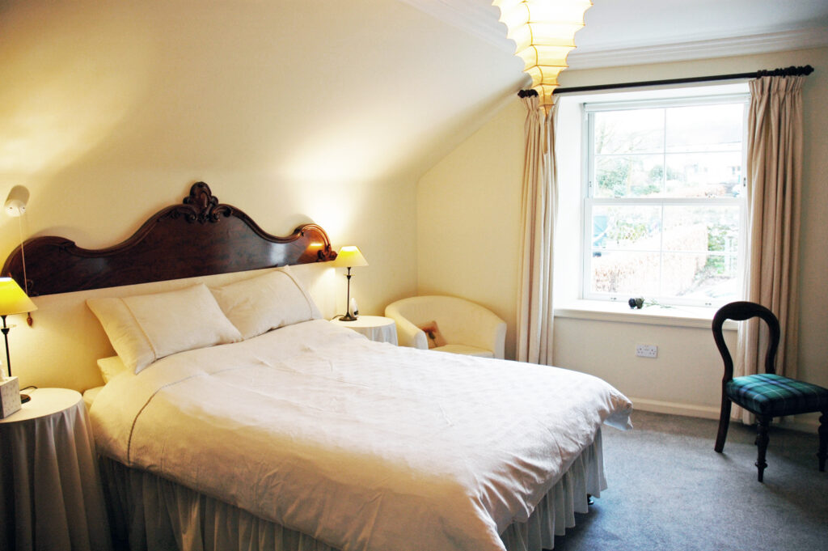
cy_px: 276
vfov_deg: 47.9
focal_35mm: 27
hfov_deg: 67.4
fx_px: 620
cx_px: 414
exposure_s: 1/40
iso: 200
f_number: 3.5
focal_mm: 18
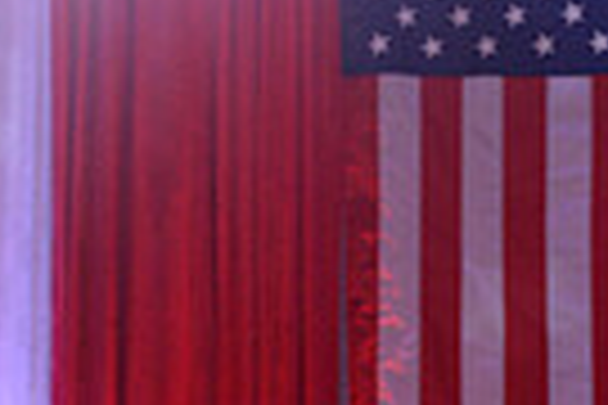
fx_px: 6654
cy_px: 896
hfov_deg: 5.2
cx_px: 142
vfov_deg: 3.5
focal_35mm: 394
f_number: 5
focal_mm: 92
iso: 2000
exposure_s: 1/250
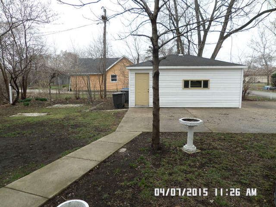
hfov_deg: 71.6
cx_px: 138
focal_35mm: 24
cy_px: 104
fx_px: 191
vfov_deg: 56.8
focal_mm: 4.3
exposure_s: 1/350
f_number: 3.1
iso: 80
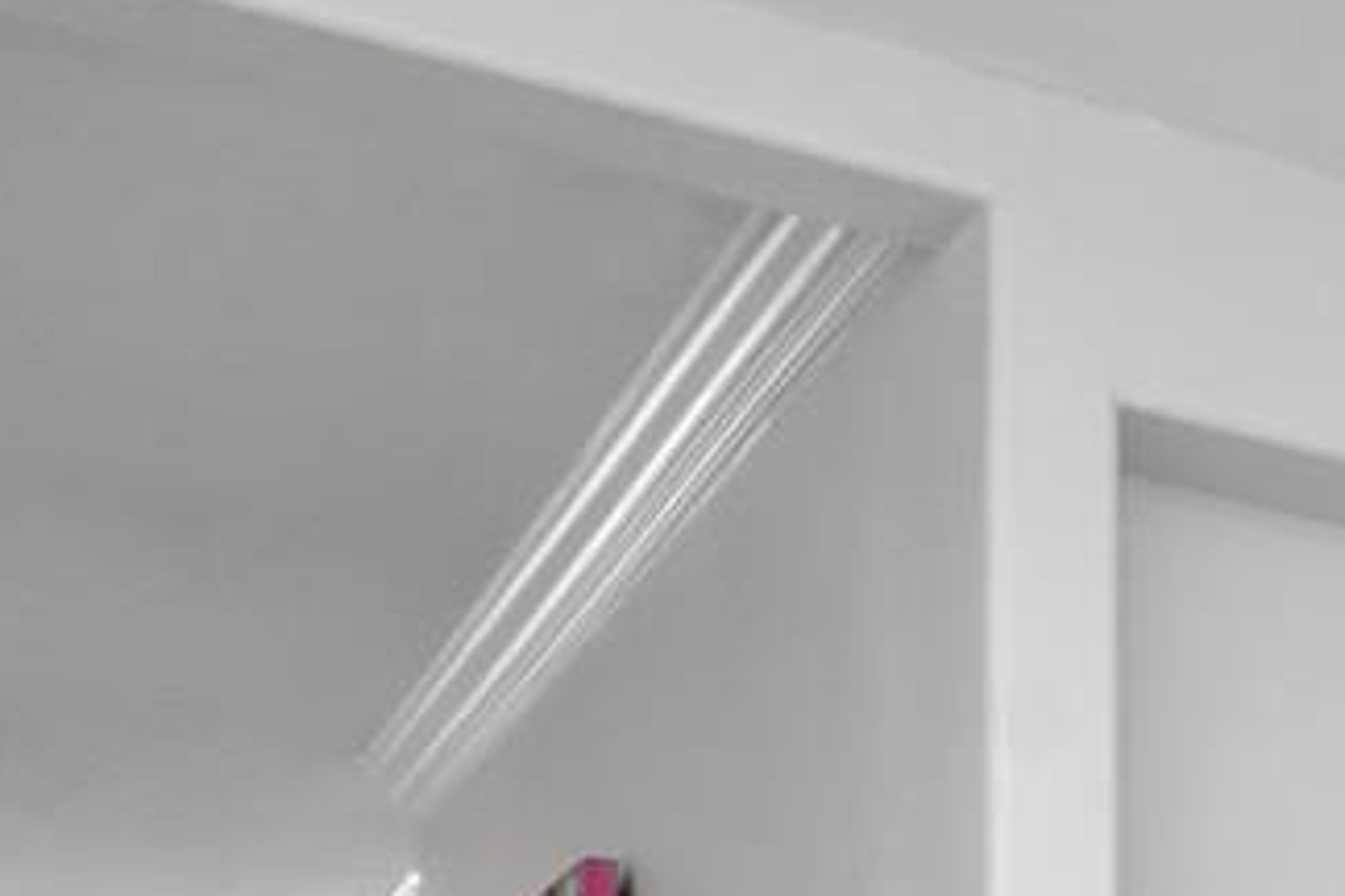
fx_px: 2951
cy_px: 1464
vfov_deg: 15.5
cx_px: 2943
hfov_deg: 16.5
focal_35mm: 79
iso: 640
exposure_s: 1/60
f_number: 6.7
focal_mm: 16
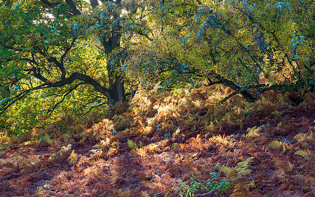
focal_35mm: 96
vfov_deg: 13.6
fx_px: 824
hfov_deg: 21.6
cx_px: 169
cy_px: 102
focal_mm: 40
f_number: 5
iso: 800
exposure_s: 1/80
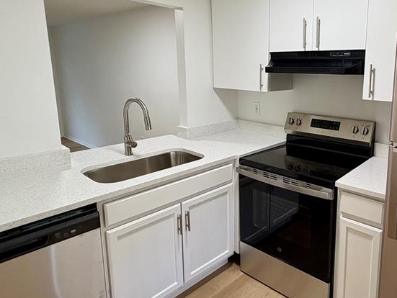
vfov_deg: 52.8
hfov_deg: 64.3
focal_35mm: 26
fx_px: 298
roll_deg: +0.1
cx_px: 284
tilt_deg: -10.1
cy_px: 122
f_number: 2.2
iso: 125
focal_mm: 2.22
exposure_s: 1/60
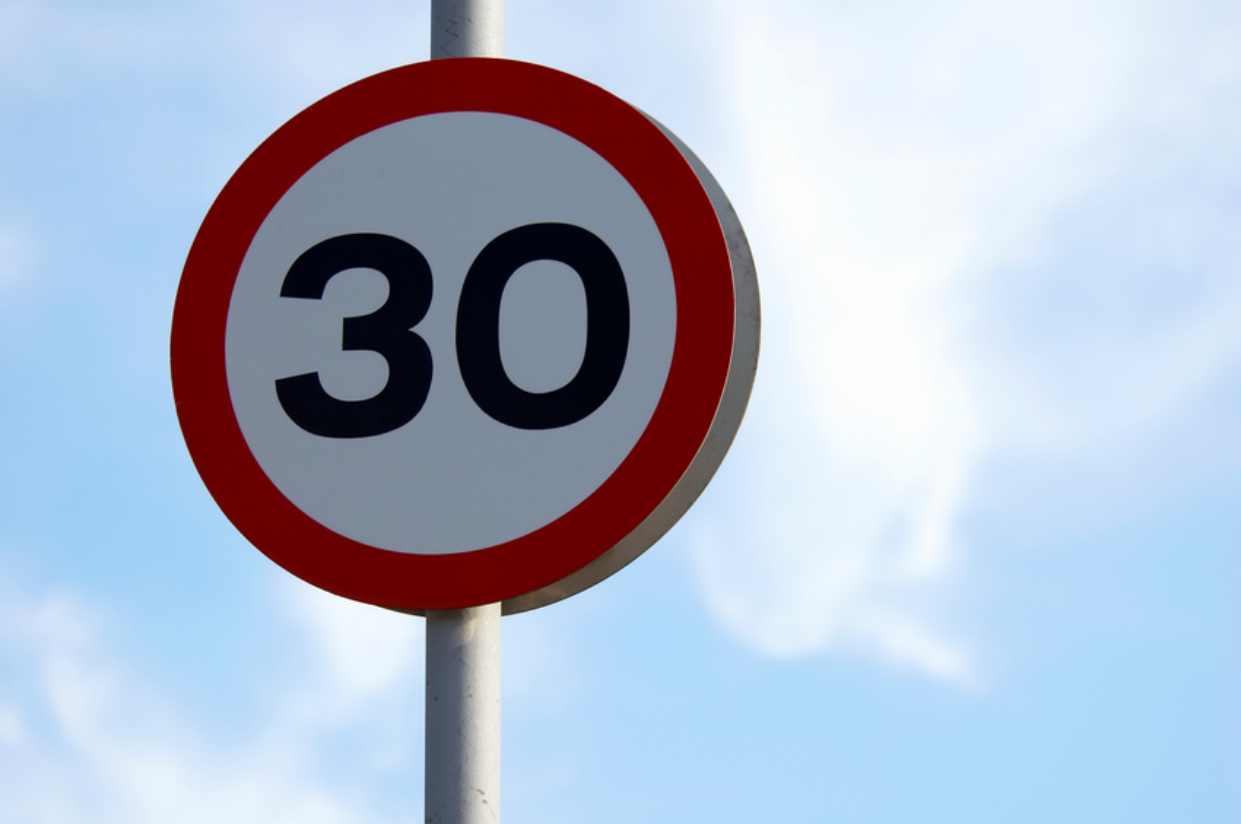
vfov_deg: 7.9
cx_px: 620
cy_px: 412
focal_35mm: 174
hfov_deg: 11.8
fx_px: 5989
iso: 200
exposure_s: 1/500
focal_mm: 116
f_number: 5.6
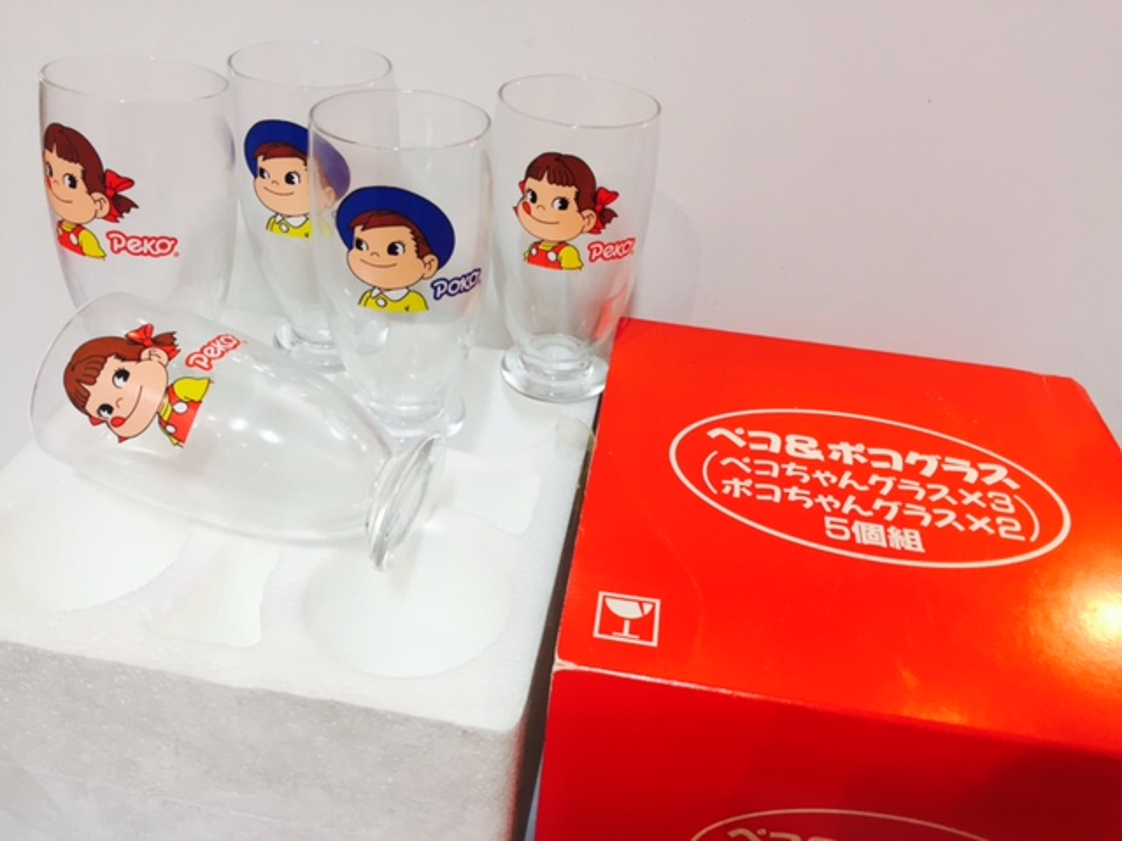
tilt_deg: -31.8
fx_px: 940
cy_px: 420
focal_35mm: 29
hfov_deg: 61.7
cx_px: 561
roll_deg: -7.5
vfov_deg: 48.2
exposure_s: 1/33
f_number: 2.2
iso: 50
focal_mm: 4.15
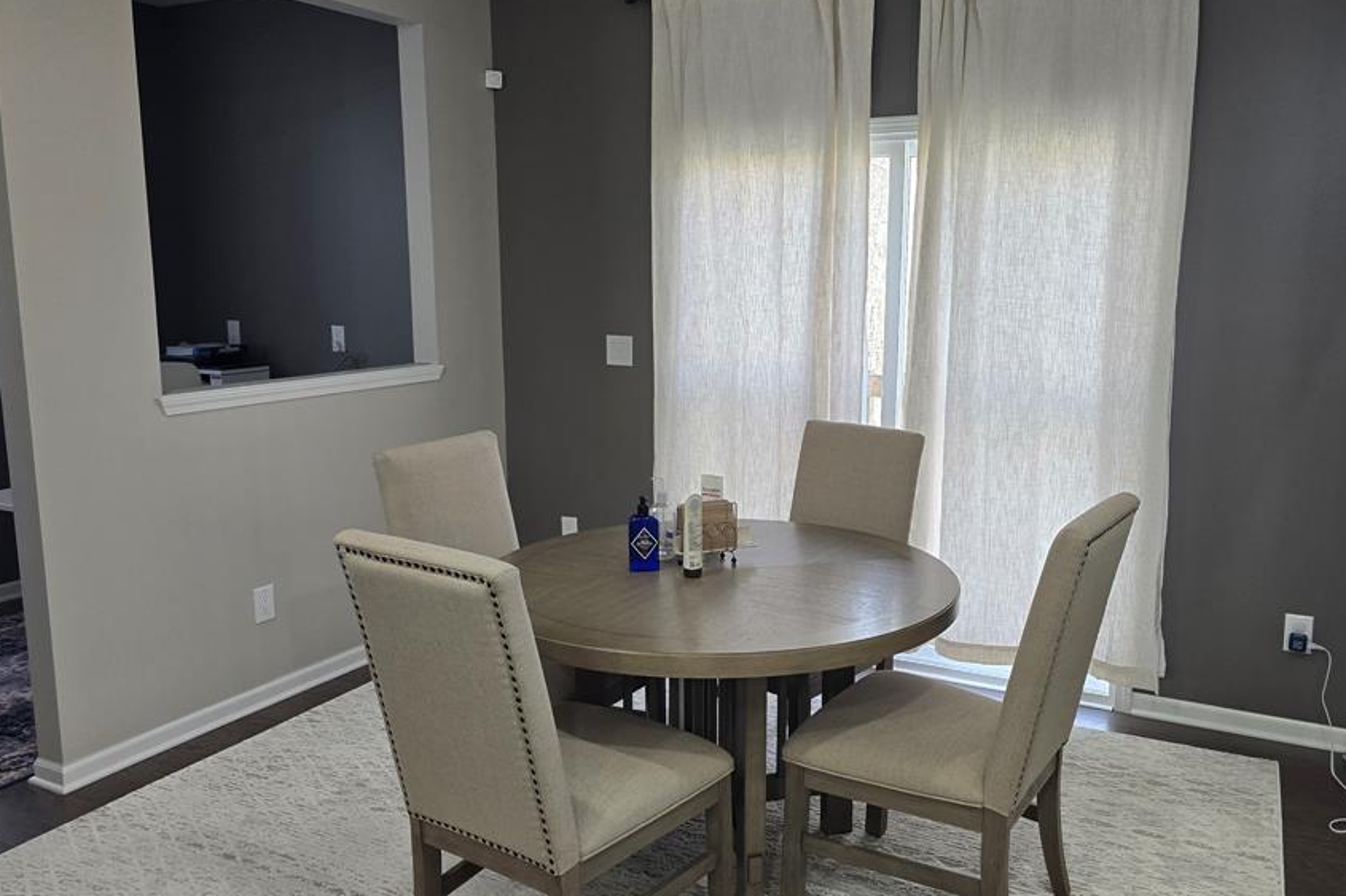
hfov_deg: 63.5
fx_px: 1084
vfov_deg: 44.9
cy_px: 449
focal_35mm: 29
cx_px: 753
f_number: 1.7
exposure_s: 1/120
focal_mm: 6.3
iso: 125
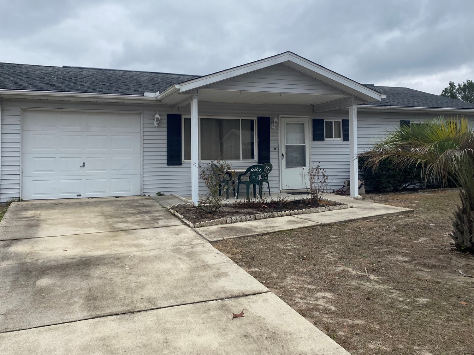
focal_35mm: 31
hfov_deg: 58.3
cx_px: 227
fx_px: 424
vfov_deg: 45.2
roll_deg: +0.8
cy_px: 145
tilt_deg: +4.4
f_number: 1.8
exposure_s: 1/1464
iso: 32
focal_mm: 4.25
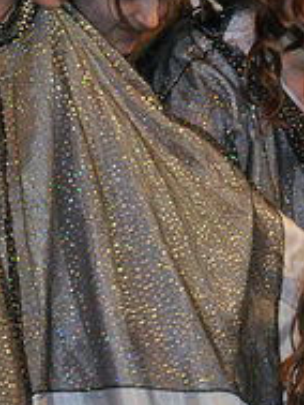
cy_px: 96
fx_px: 6811
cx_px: 360
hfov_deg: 2.6
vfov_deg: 3.4
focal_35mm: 582
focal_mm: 85
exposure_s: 1/60
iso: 400
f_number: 5.6
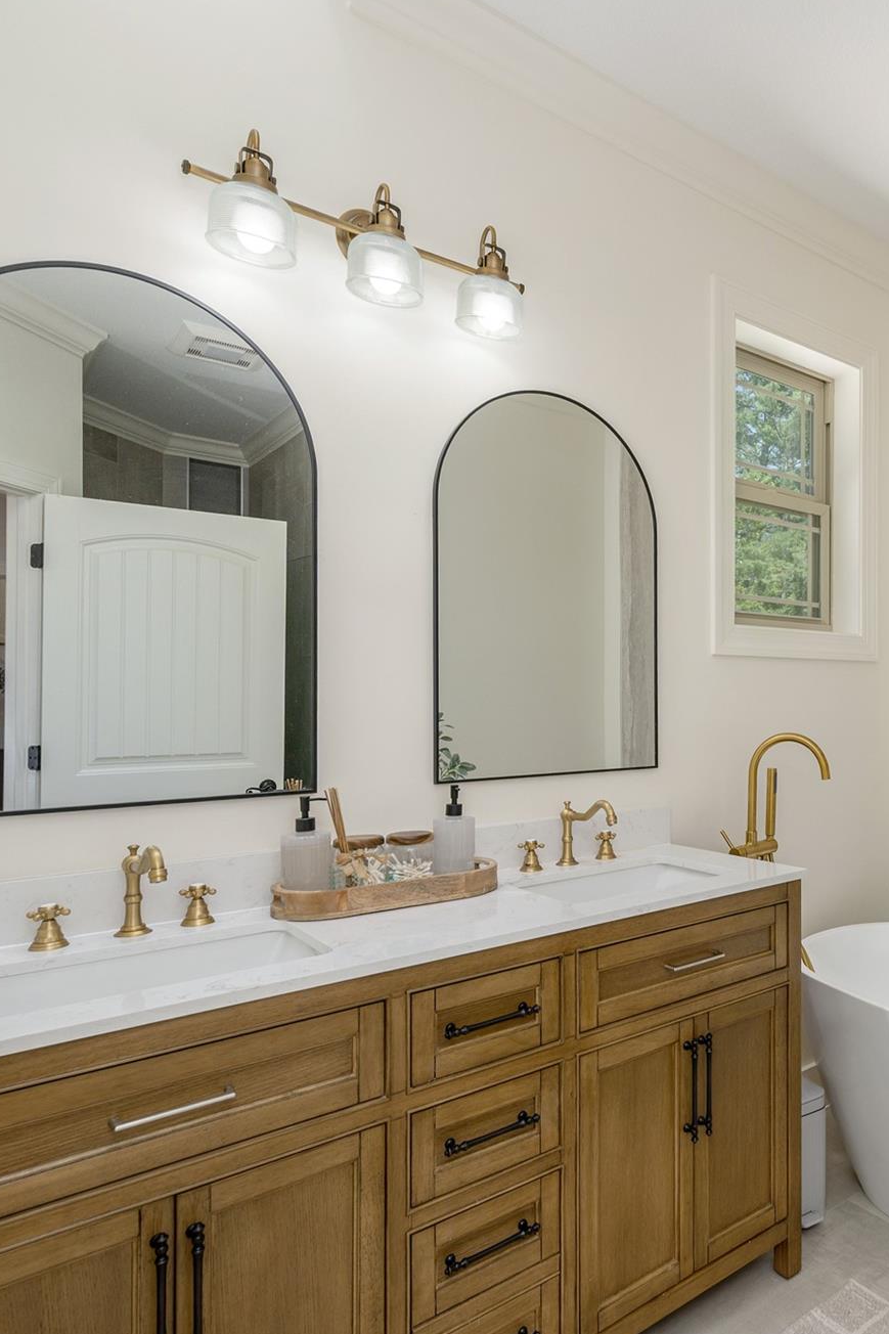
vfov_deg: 78.6
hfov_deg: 53.8
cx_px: 696
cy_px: 691
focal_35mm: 22
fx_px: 815
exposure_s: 1/125
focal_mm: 14
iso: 320
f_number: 7.1
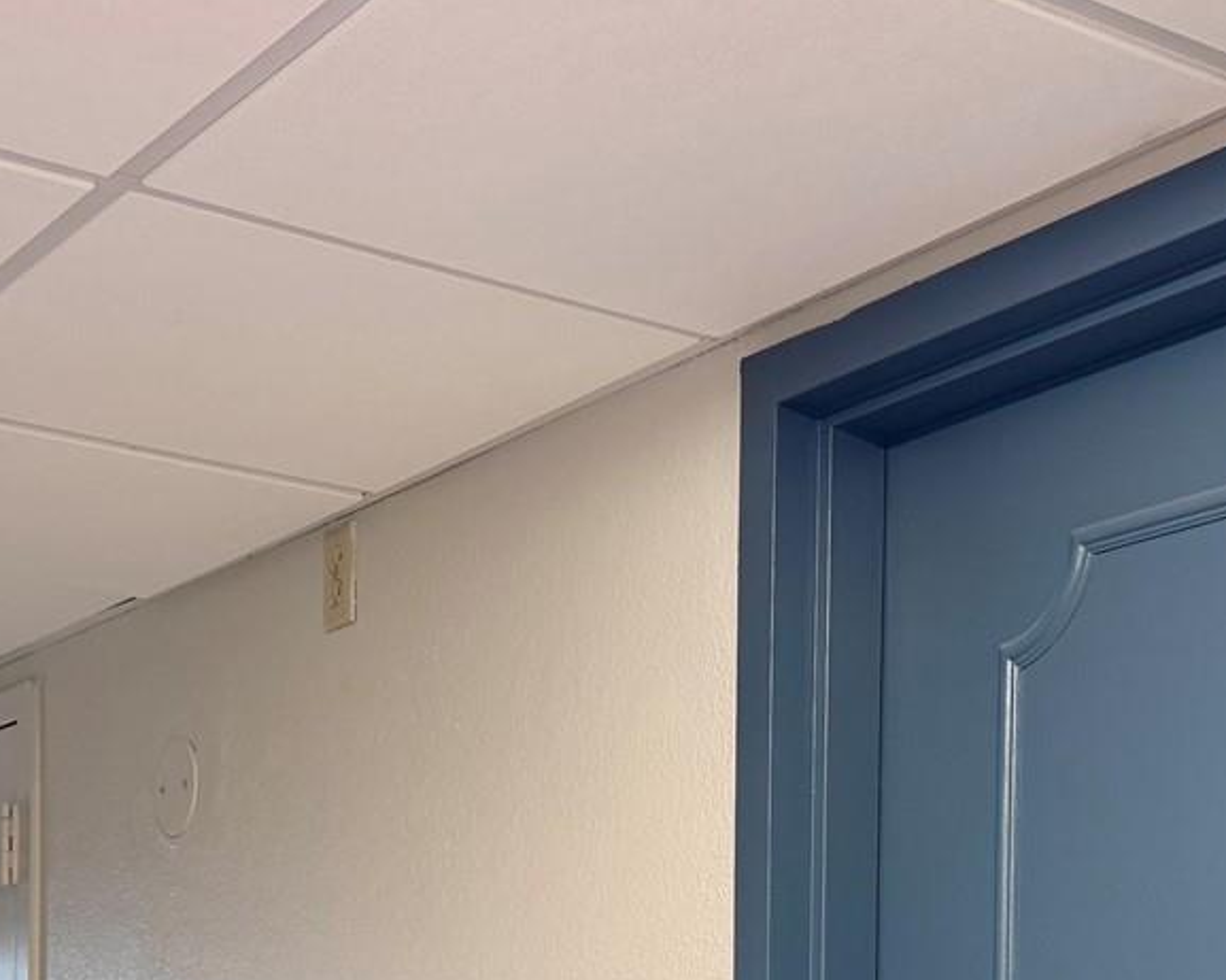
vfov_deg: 22.0
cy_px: 1122
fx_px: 2357
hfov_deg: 29.1
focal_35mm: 65
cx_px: 510
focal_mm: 6.76
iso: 160
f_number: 1.78
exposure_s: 1/60
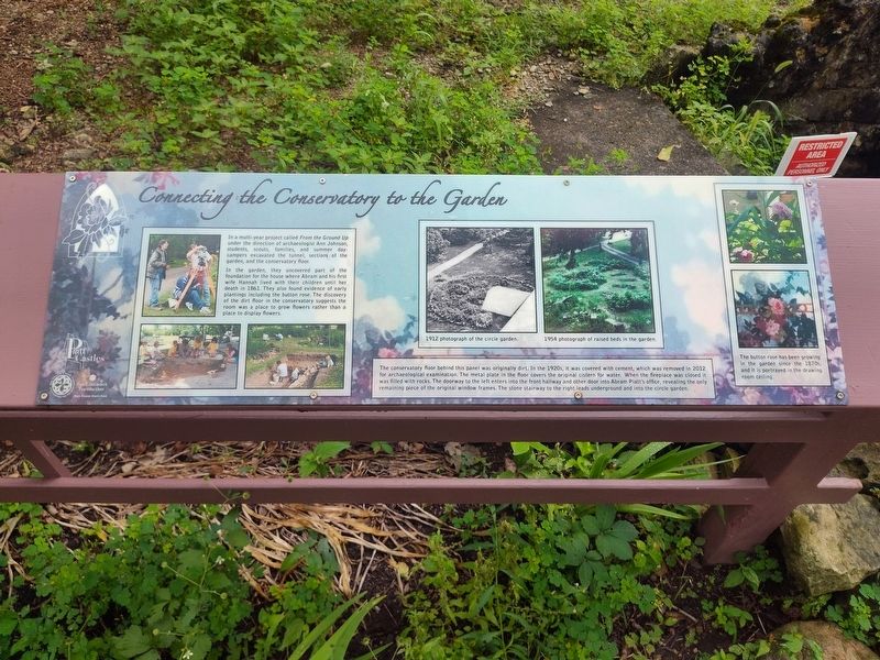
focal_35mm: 23
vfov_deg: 58.9
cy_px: 330
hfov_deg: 73.9
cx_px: 440
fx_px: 585
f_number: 1.8
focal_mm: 5.56
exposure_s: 1/200
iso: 145
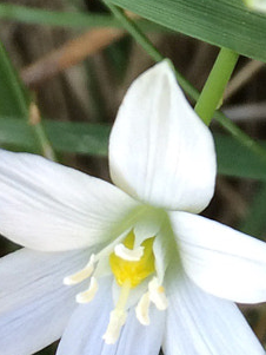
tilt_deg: -82.4
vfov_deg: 12.1
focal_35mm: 154
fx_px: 1577
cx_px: 401
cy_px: -203
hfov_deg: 9.4
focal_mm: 4.15
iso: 32
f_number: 2.2
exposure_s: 1/127
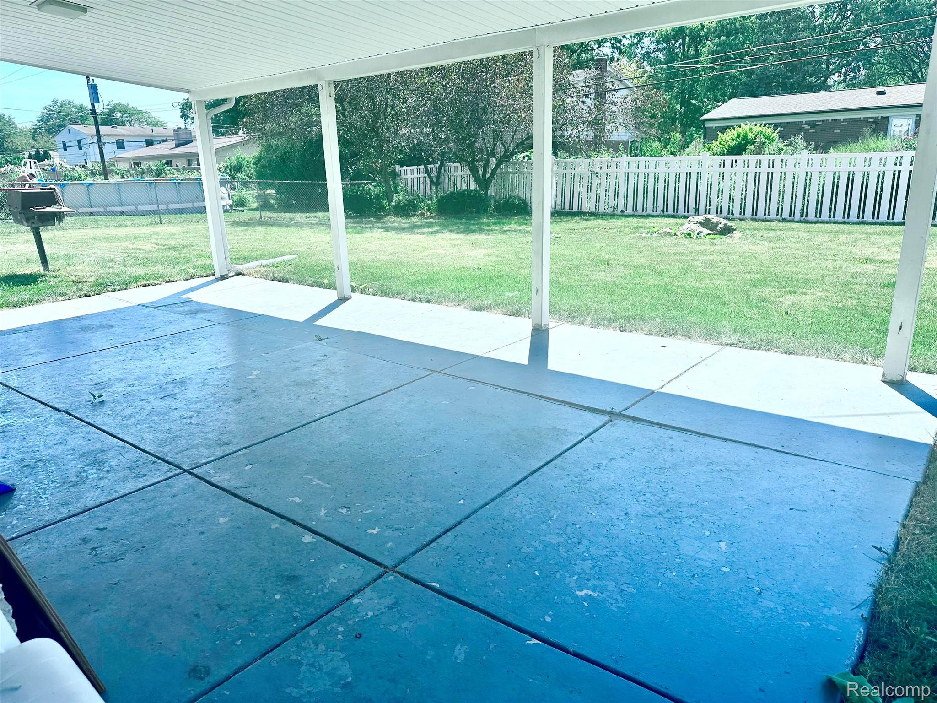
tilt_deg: -15.9
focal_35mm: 24
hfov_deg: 71.6
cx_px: 468
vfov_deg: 56.8
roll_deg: +1.3
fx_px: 650
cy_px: 352
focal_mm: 6.86
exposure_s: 1/2469
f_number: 1.78
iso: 80
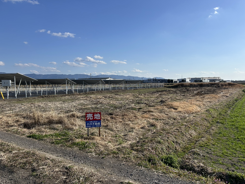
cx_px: 127
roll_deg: +1.2
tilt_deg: -4.5
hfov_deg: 65.3
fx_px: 191
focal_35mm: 27
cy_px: 95
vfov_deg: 51.3
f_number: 1.5
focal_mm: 5.7
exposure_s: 1/6211
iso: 50
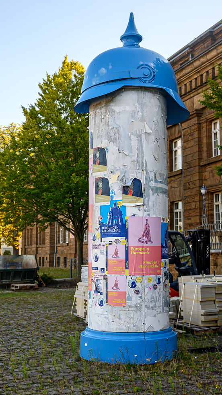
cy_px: 198
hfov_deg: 24.9
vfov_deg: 42.9
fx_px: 503
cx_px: 99
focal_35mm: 48
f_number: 6.7
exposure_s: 1/350
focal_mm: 30
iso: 200
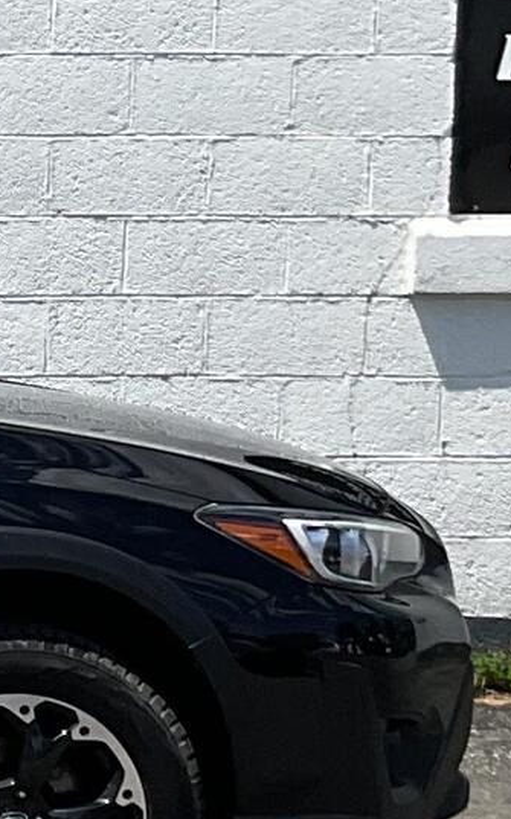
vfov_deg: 12.7
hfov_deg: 7.3
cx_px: -871
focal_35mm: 165
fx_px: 3682
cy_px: 502
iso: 16
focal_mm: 3
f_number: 1.8
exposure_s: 1/2801
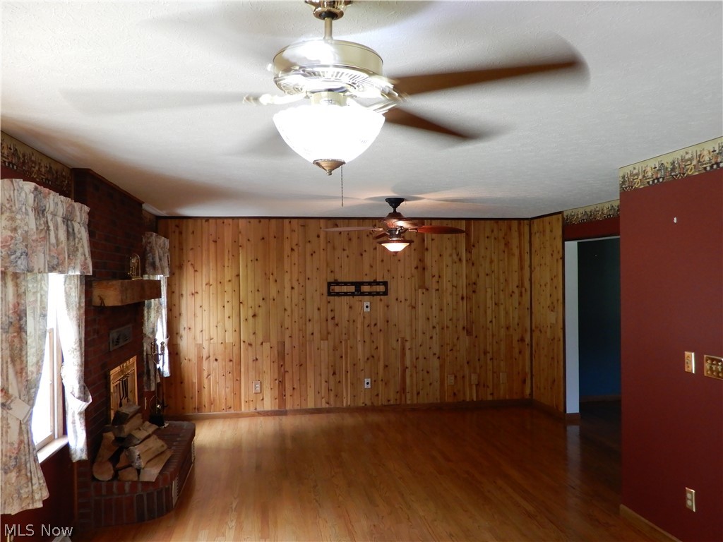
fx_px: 627
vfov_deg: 46.8
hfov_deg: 60.0
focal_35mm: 30
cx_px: 362
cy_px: 271
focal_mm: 5.4
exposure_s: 1/30
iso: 320
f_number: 3.5
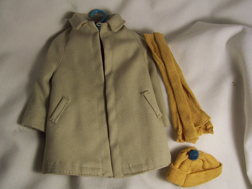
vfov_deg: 38.7
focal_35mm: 37
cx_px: 126
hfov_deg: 50.1
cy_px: 94
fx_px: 269
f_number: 2.8
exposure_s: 1/250
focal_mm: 5.6
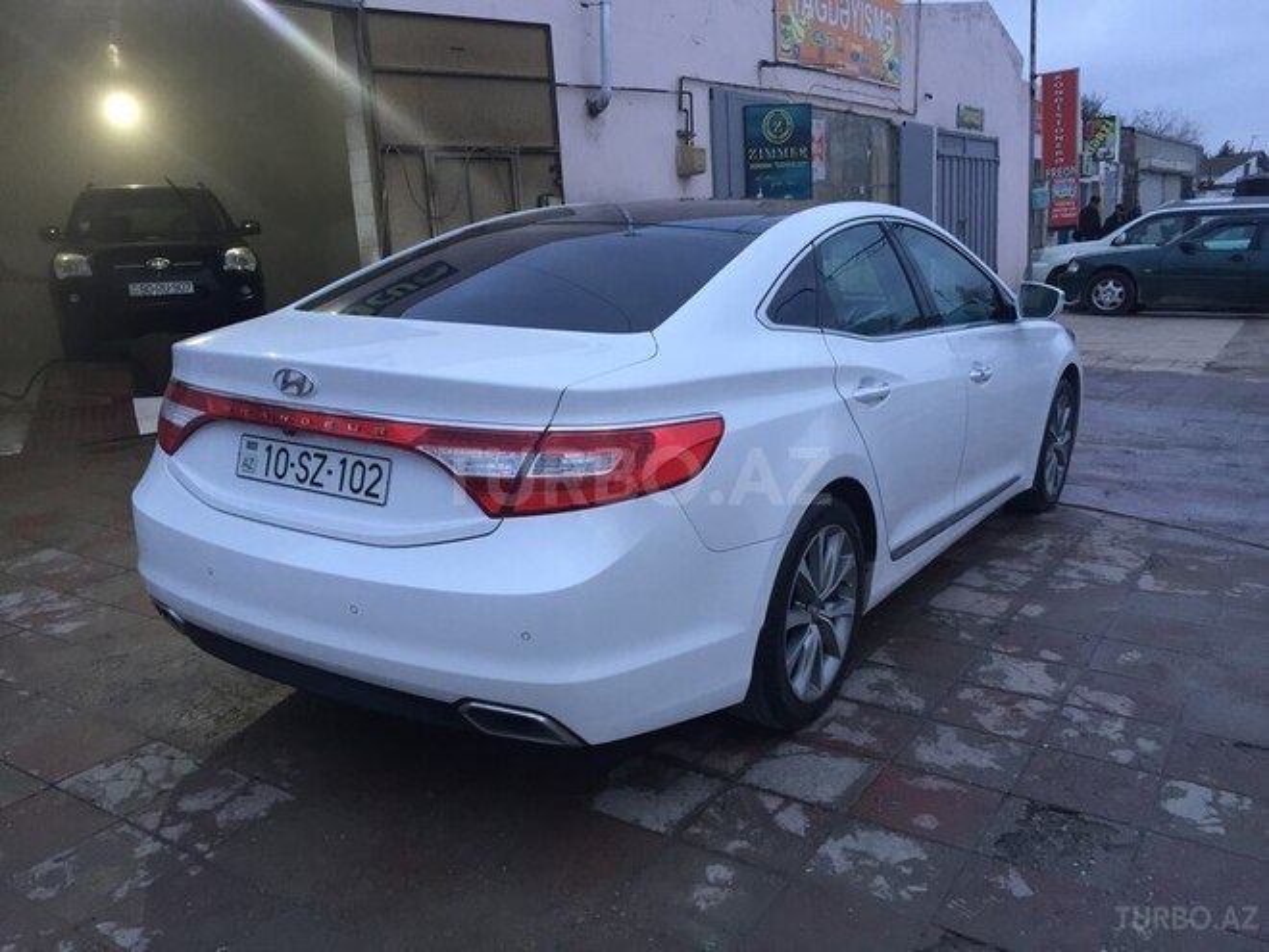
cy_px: 476
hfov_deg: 61.7
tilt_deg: -12.3
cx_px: 634
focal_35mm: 29
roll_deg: +4.1
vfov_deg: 48.2
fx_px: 1063
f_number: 2.2
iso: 100
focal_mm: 4.15
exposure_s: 1/33
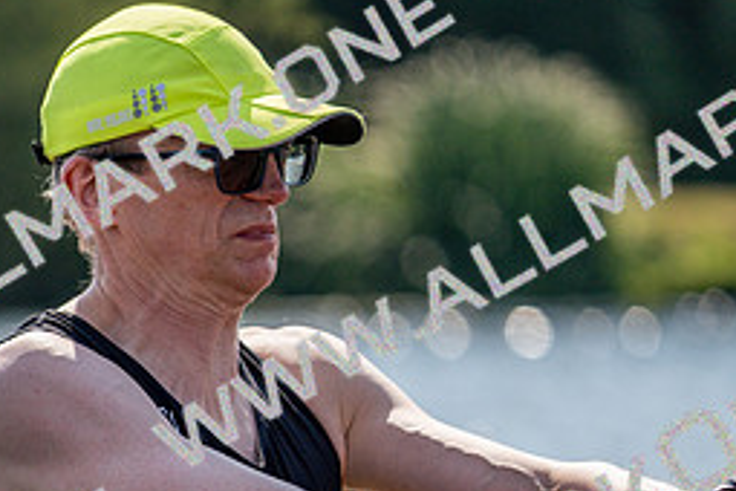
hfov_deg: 2.9
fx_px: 14514
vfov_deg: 1.9
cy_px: 516
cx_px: -58
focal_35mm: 710
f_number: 6.3
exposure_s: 1/1600
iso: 250
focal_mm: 312
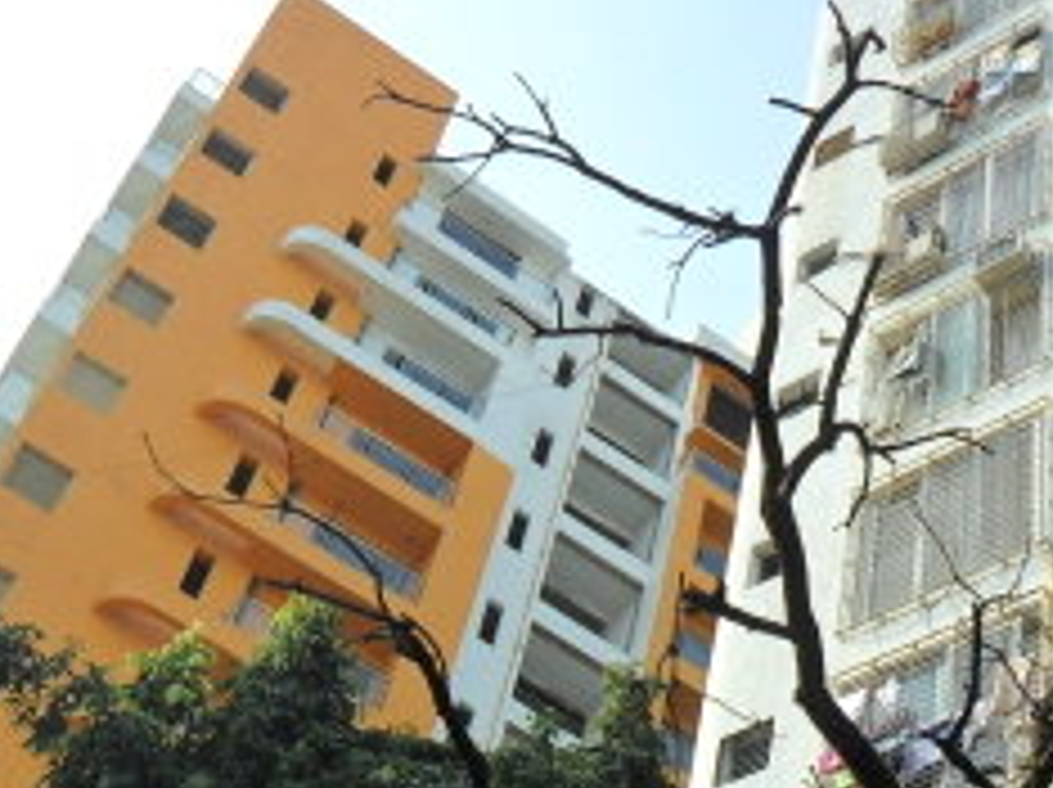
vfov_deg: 19.6
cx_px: 504
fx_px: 2249
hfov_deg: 26.4
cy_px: 644
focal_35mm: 74
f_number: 3.5
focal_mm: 4.9
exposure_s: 1/750
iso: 100
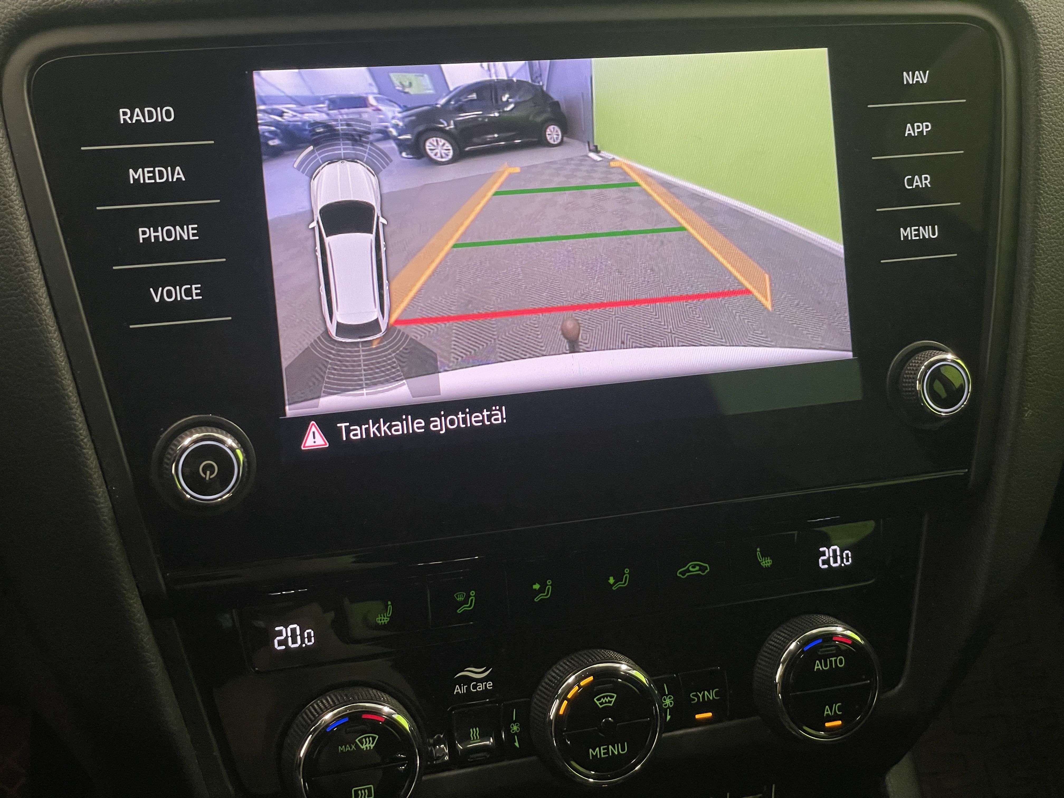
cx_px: 532
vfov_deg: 28.0
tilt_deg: -26.0
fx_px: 1598
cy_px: 399
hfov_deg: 36.8
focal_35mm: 52
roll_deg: -3.5
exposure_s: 1/100
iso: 160
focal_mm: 6
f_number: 2
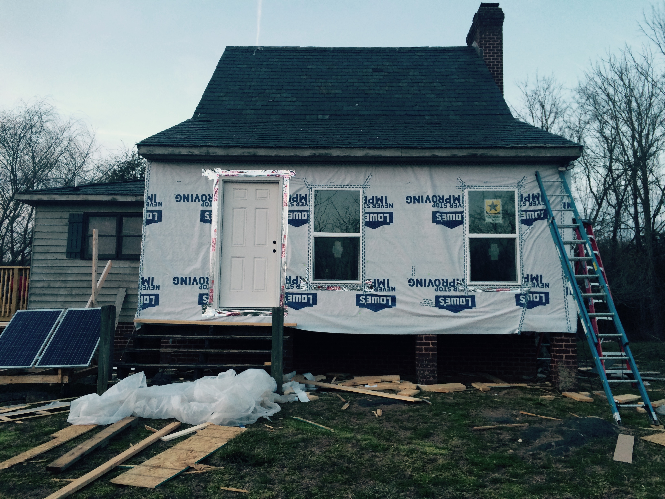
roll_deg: -0.2
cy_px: 250
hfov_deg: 61.7
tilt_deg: +6.4
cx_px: 332
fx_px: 557
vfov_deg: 48.2
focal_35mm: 29
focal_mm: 4.15
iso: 40
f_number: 2.2
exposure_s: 1/30
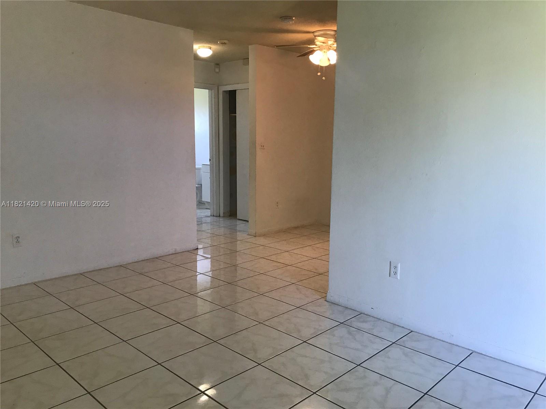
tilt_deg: -7.7
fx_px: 442
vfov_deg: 49.7
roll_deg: -0.6
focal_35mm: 28
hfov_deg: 63.4
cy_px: 204
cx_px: 273
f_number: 1.8
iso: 32
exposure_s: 1/30
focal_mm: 3.99
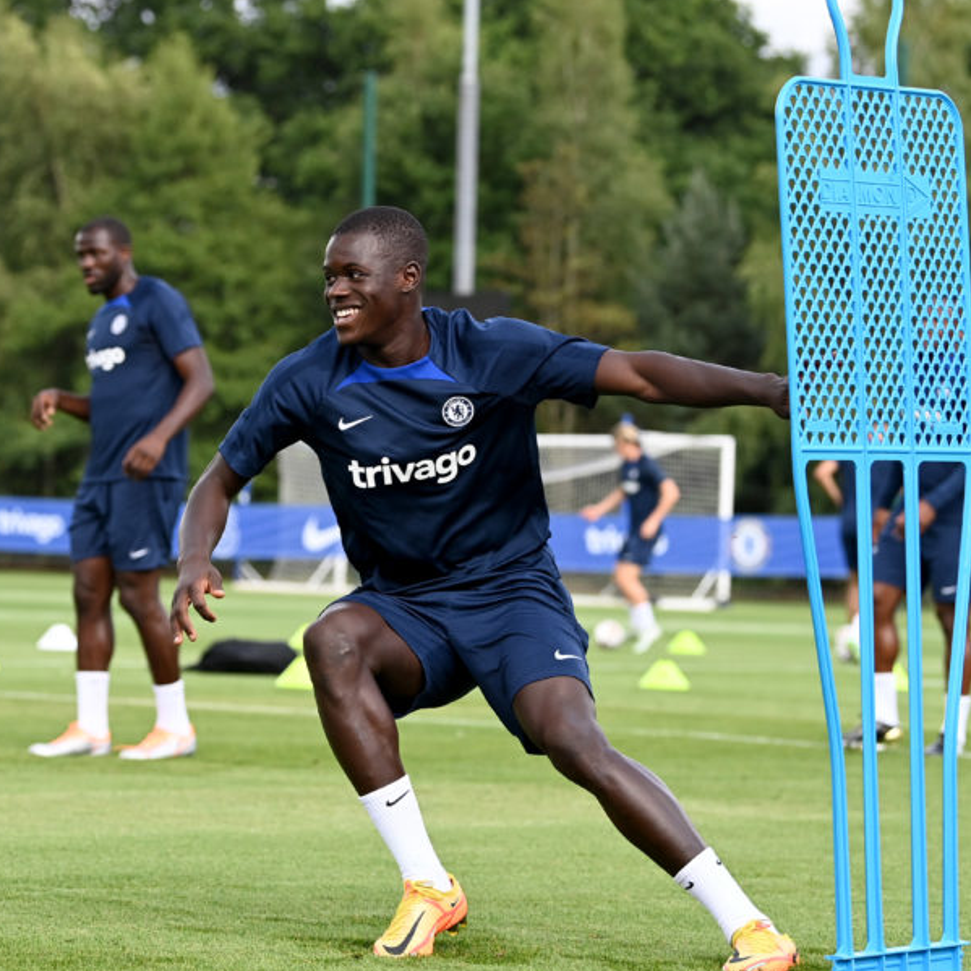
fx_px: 4380
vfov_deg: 12.7
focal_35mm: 138
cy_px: 456
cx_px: 446
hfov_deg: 12.7
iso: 640
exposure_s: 1/2000
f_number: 4
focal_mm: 95
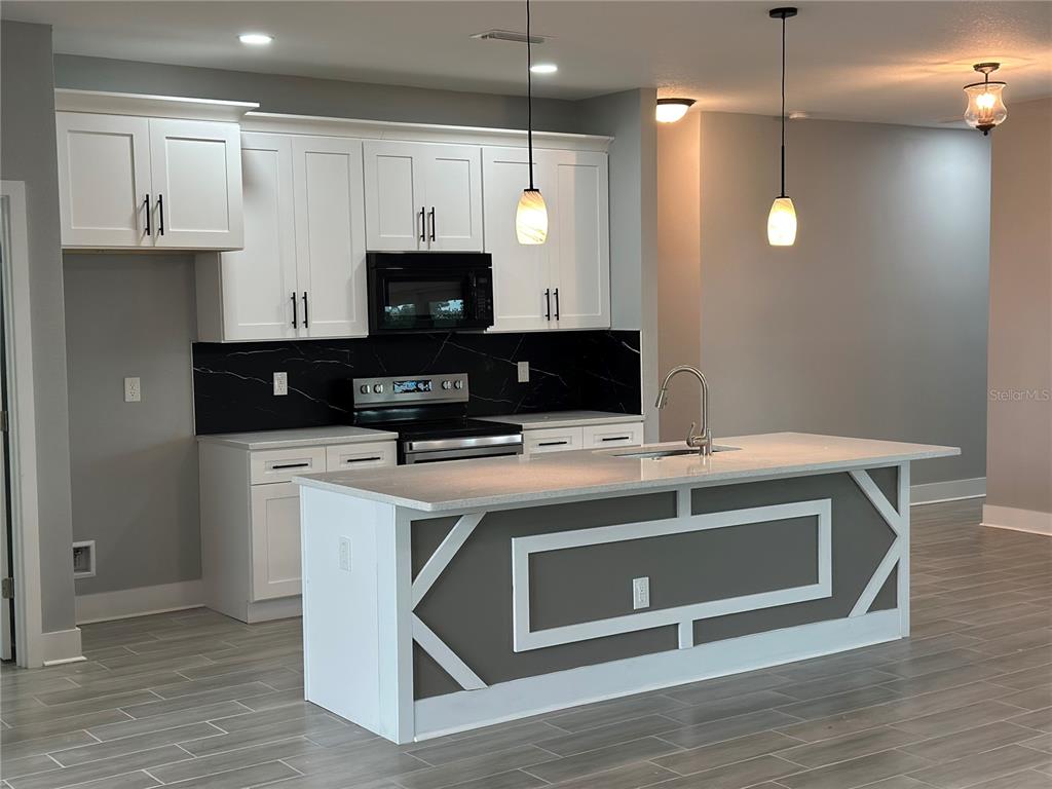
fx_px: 1459
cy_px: 394
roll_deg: +0.9
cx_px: 526
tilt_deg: -4.1
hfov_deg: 39.7
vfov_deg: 30.3
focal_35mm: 48
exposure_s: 1/120
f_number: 1.78
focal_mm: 6.86
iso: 160
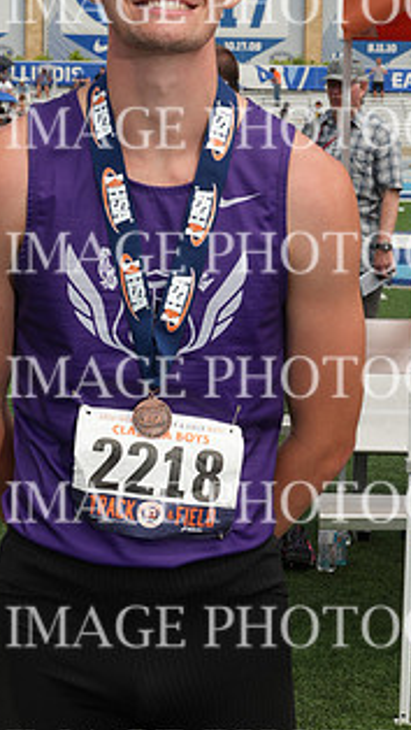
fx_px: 2185
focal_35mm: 113
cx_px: 188
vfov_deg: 18.9
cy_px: 314
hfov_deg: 10.7
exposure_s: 1/160
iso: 100
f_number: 10
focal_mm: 39
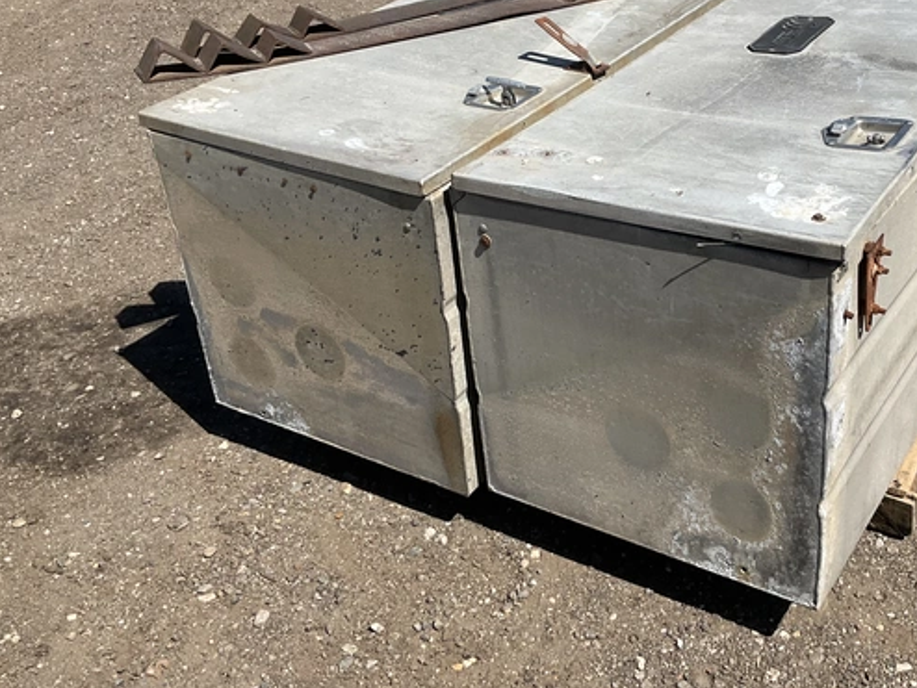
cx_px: 616
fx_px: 1166
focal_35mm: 44
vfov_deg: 32.8
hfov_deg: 42.3
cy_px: 266
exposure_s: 1/2058
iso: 25
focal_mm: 3
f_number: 1.8
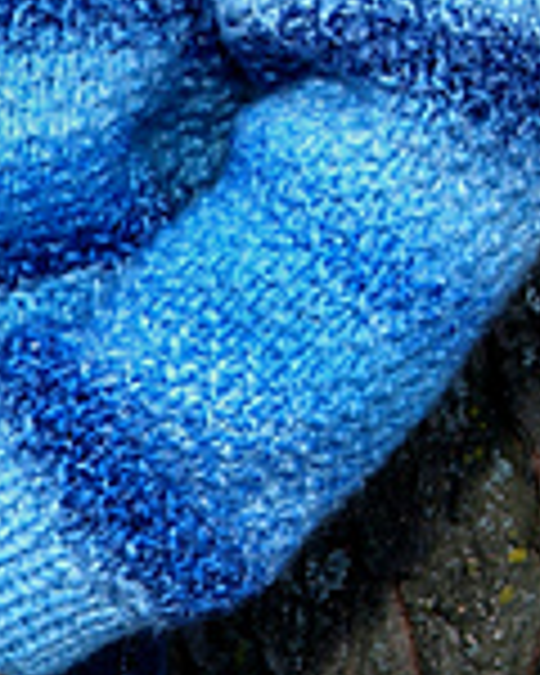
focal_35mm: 373
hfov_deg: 4.1
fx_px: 7452
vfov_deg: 5.1
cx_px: -104
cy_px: -333
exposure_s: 1/45
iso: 100
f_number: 6.7
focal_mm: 62
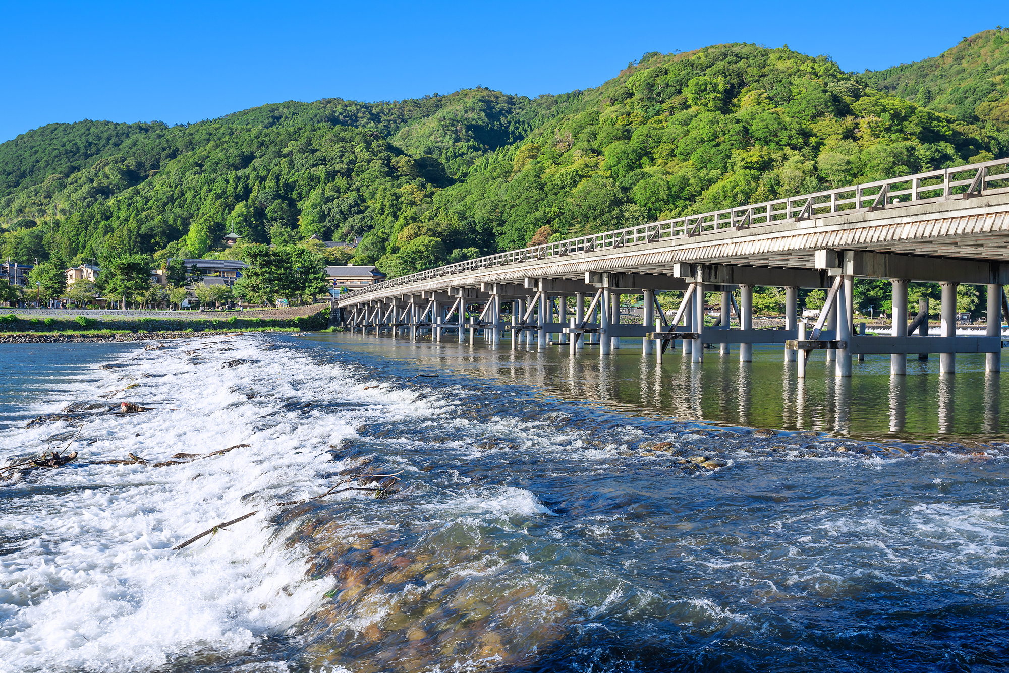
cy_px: 336
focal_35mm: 32
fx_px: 897
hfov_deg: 58.7
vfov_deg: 41.1
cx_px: 504
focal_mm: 32
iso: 100
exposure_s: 1/250
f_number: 11
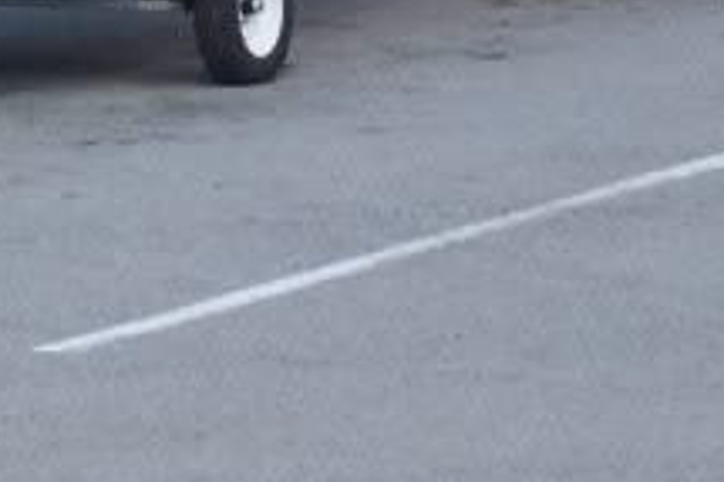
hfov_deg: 4.9
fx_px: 8400
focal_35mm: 418
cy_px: -192
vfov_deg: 3.3
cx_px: 411
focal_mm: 18.6
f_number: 4.8
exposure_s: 1/250
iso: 80
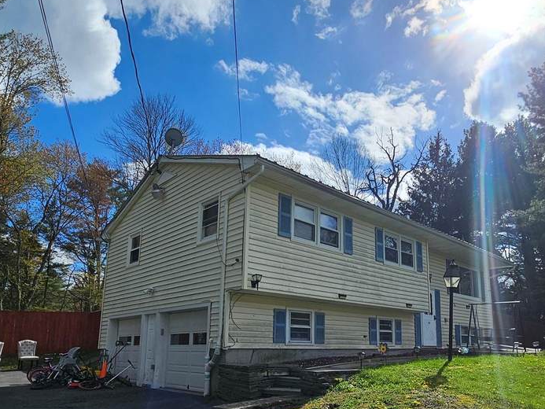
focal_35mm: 24
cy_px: 278
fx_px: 378
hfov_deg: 70.9
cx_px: 323
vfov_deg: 55.5
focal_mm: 2.2
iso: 50
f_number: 2.2
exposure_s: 1/4860
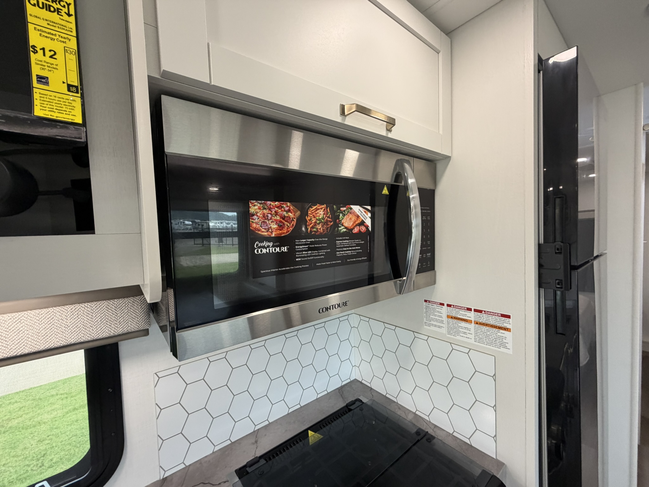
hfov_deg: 102.1
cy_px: 244
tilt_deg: -1.6
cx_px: 324
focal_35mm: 14
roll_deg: +1.3
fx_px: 262
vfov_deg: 85.7
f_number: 2.2
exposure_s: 1/121
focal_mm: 2.22
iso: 250
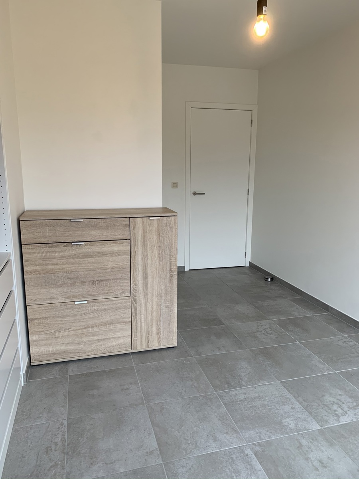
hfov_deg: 53.1
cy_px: 240
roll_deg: +0.1
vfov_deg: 67.3
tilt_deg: -10.3
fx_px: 360
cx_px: 180
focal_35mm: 26
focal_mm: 4.25
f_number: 1.8
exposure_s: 1/60
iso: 100
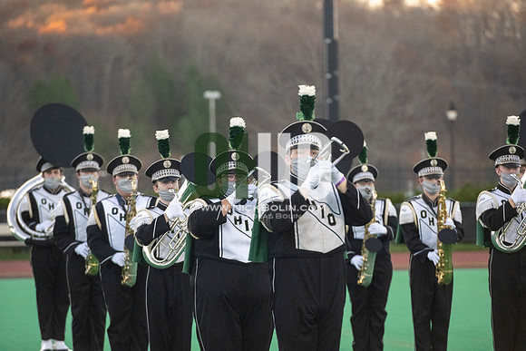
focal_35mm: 200
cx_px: 263
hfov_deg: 10.3
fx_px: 2923
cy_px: 176
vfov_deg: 6.9
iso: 5000
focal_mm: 200
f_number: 4.5
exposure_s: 1/5000
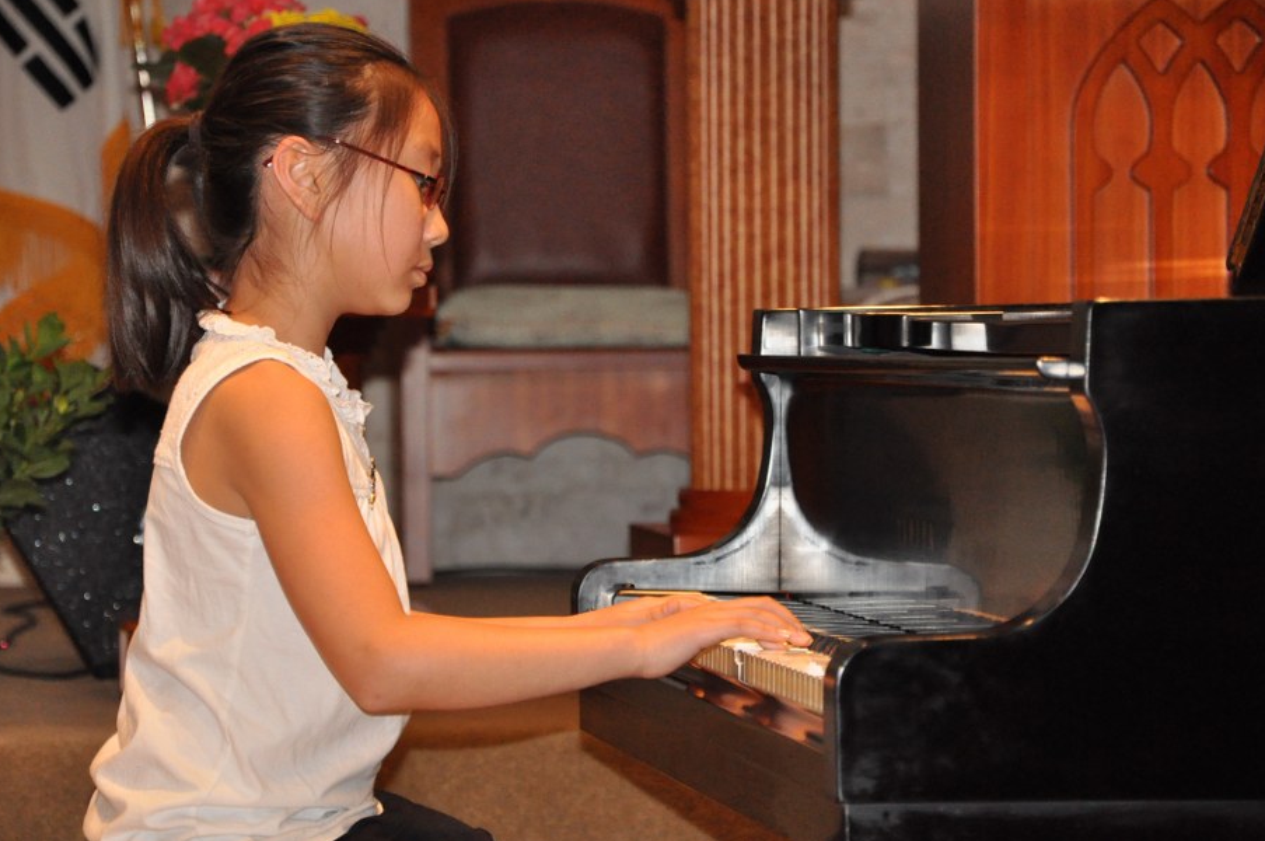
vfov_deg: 7.7
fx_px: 6268
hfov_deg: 11.5
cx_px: 595
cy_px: 371
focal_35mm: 179
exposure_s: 1/60
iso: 2000
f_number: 5.6
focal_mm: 105
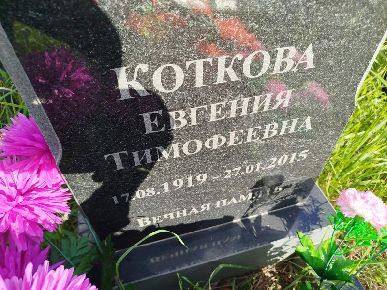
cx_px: 194
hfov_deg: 71.6
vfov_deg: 56.8
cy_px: 145
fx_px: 268
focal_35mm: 24
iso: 50
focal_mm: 5.31
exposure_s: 1/372
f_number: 1.7
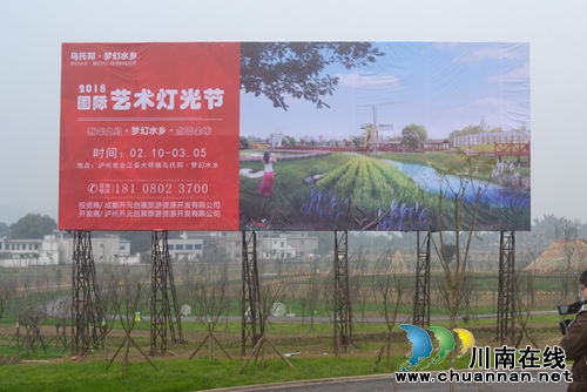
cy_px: 196
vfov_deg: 36.9
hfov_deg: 53.1
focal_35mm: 36
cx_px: 294
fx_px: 587
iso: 800
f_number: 10
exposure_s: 1/400
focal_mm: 24
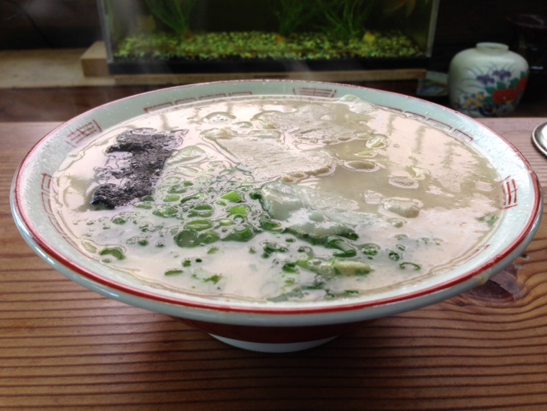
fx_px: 521
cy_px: 206
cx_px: 274
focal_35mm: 33
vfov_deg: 42.9
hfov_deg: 55.4
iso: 64
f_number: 2.4
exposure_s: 1/30
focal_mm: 4.13
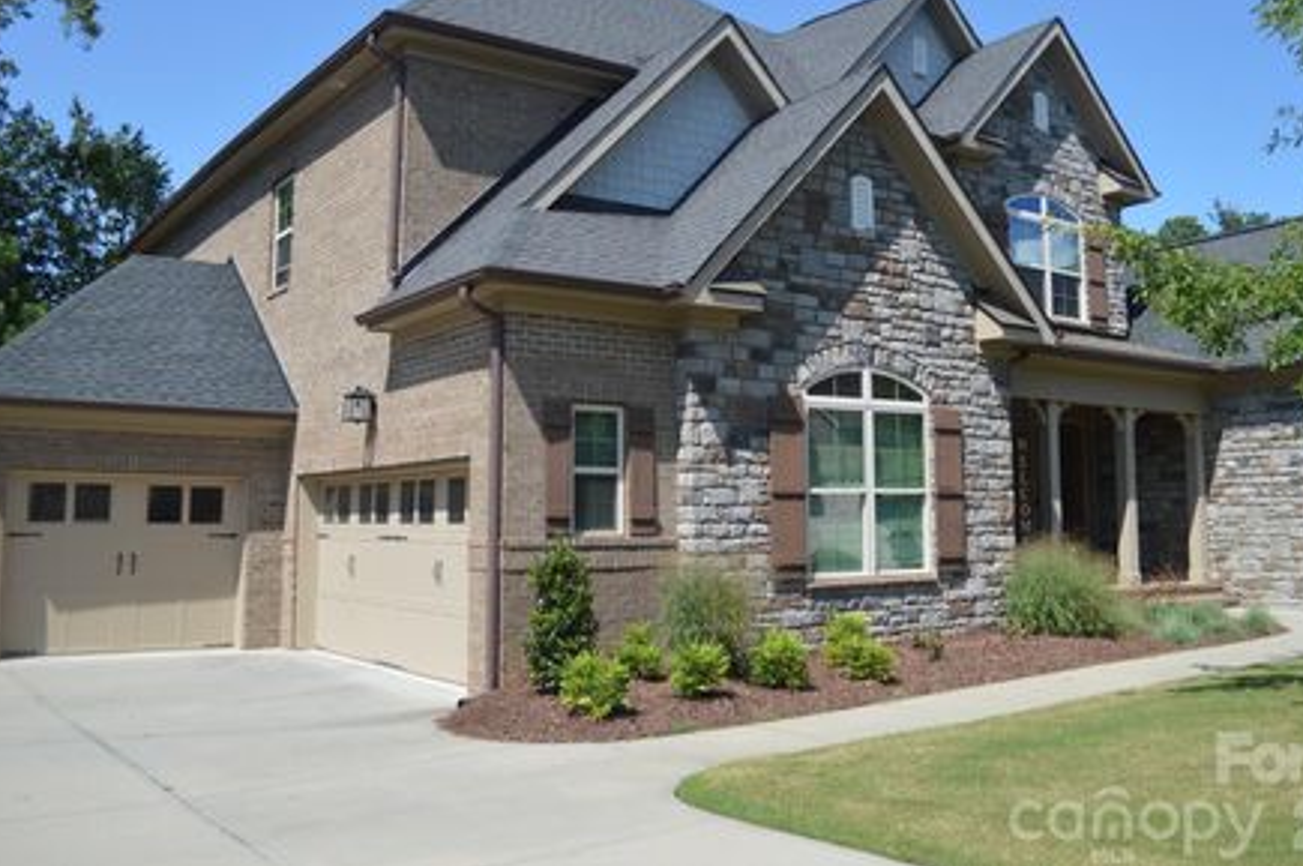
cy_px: 378
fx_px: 1121
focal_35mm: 31
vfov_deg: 42.2
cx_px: 701
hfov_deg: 60.3
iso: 100
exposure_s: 1/640
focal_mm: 18
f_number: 3.5
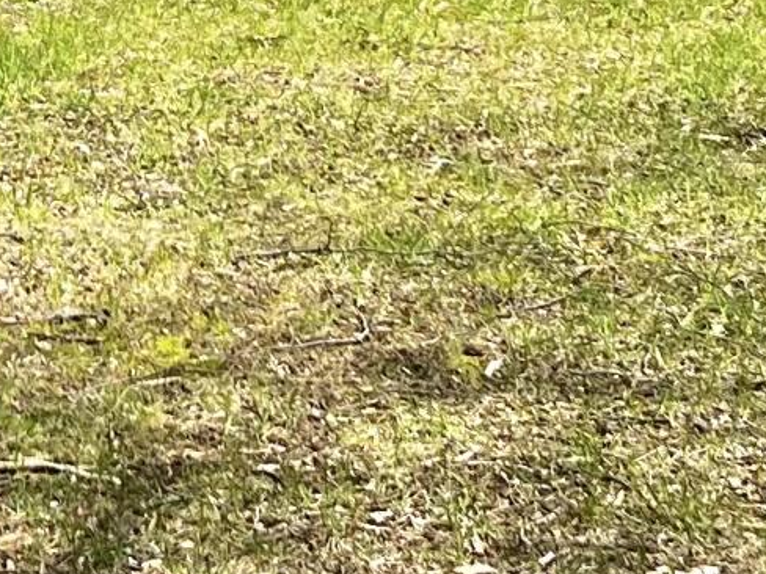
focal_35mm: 160
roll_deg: +1.7
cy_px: -328
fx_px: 3541
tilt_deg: +0.1
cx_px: -28
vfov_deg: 9.0
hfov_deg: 12.2
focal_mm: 5.7
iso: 50
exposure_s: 1/1972
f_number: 1.5
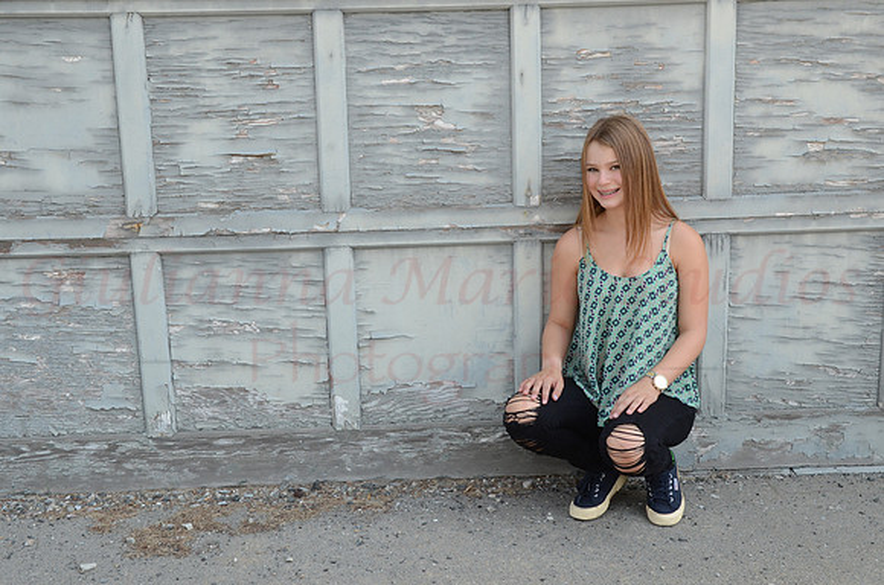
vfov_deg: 31.7
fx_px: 1029
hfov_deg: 46.5
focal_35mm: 42
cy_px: 292
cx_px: 442
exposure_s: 1/160
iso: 640
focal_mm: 28
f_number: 11
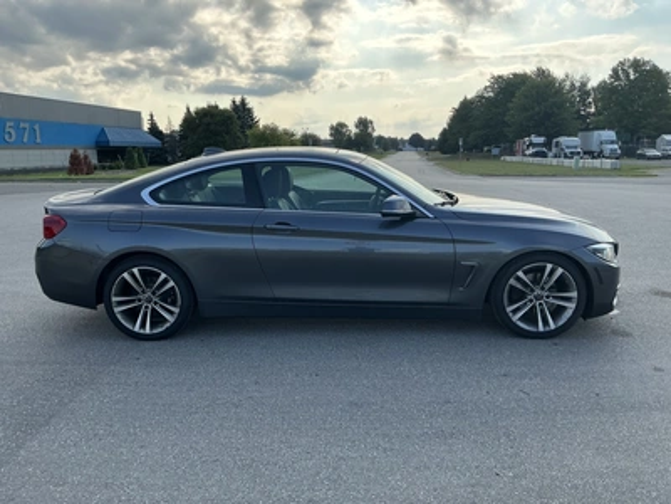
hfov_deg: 63.4
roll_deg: +0.9
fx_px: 543
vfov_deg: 49.7
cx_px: 336
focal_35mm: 28
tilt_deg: -8.2
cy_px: 252
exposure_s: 1/1490
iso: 25
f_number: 1.8
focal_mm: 3
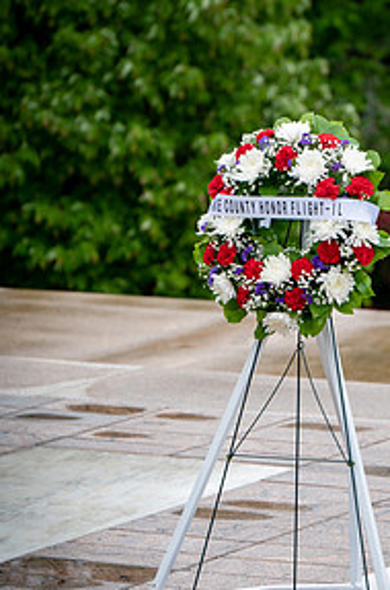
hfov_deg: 4.4
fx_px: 5127
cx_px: 303
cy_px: 298
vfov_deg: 6.6
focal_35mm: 314
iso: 125
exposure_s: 1/100
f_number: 6.3
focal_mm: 200
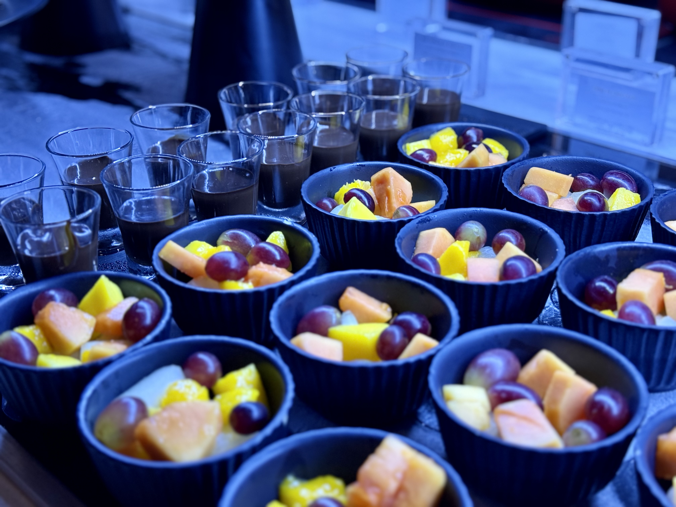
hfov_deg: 39.7
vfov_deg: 30.3
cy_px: 254
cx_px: 338
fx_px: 937
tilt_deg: -27.3
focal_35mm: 48
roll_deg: +0.3
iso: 200
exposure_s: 1/60
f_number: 1.78
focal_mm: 6.76
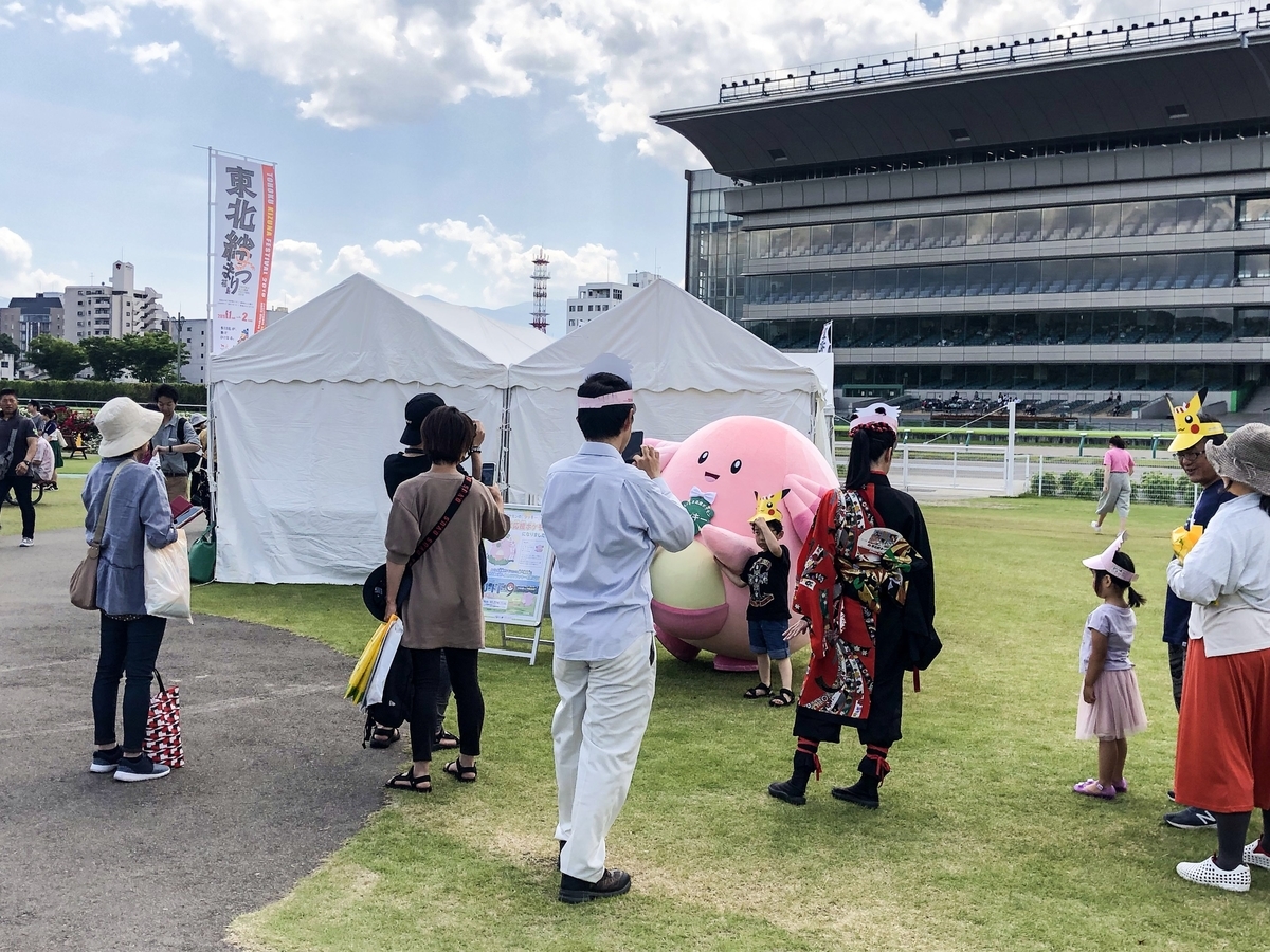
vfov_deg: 36.0
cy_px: 476
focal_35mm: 40
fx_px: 1468
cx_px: 635
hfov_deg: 46.8
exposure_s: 1/1799
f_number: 1.8
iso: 20
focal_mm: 4
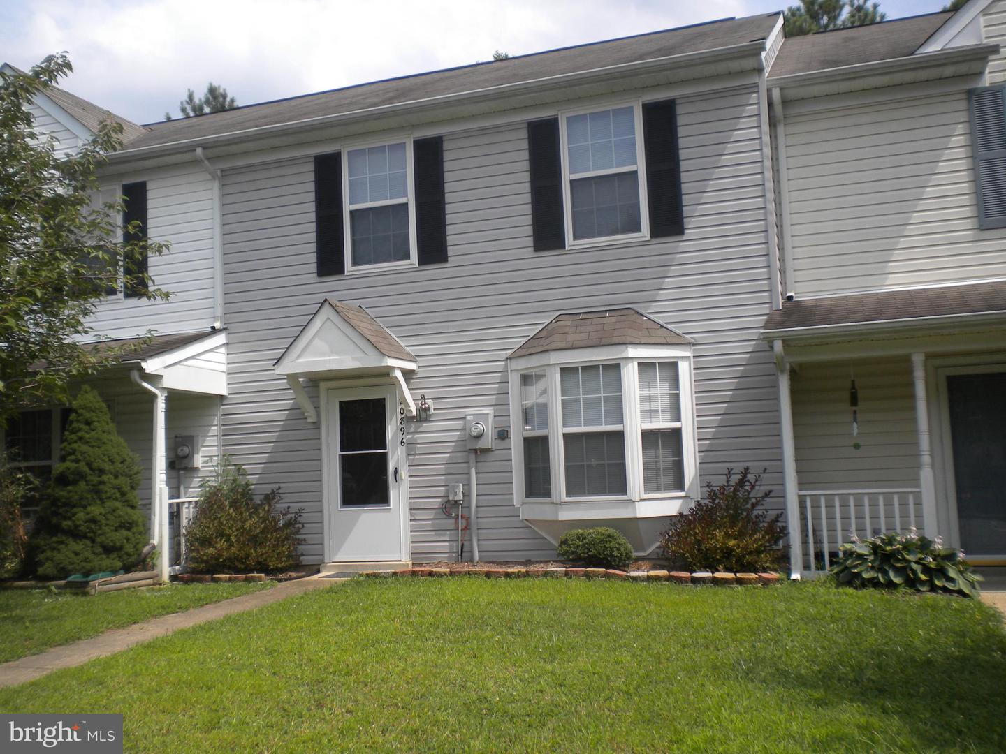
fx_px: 1017
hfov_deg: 52.6
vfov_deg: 40.7
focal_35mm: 35
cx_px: 503
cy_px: 377
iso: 80
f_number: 4.6
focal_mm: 6.3
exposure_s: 1/606
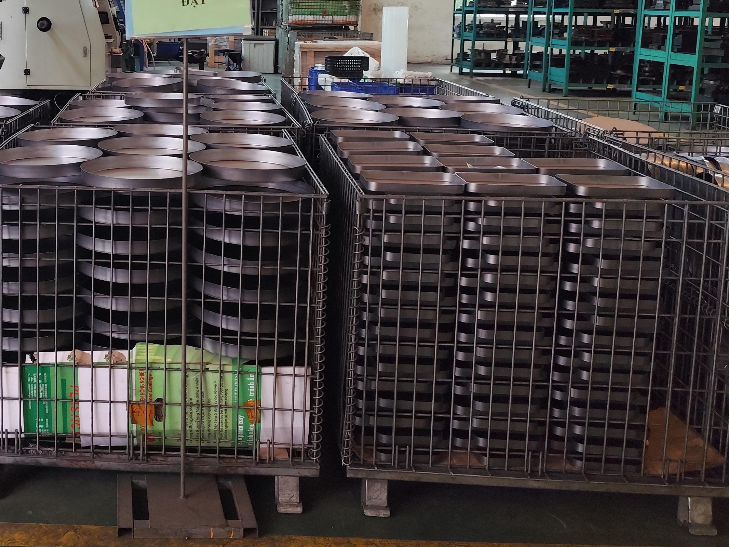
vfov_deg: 32.1
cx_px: 139
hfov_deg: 41.0
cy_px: 121
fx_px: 927
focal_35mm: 44
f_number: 1.65
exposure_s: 1/100
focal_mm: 6.14
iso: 100
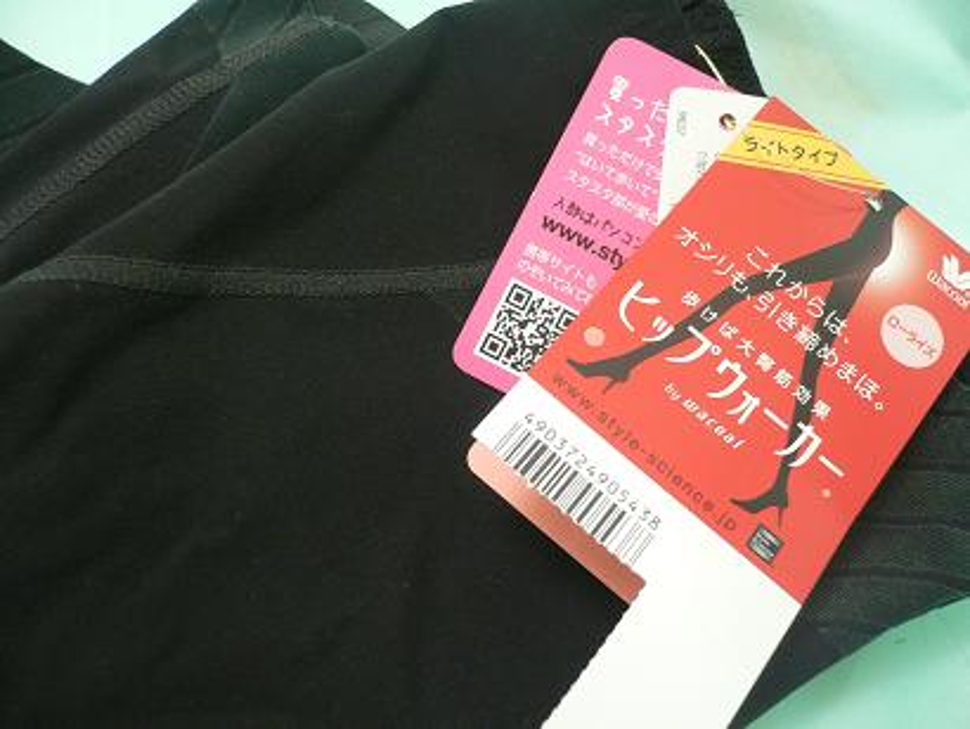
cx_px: 485
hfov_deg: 52.6
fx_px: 981
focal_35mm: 35
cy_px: 364
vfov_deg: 40.7
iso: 200
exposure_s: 1/13
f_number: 2.8
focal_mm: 5.8
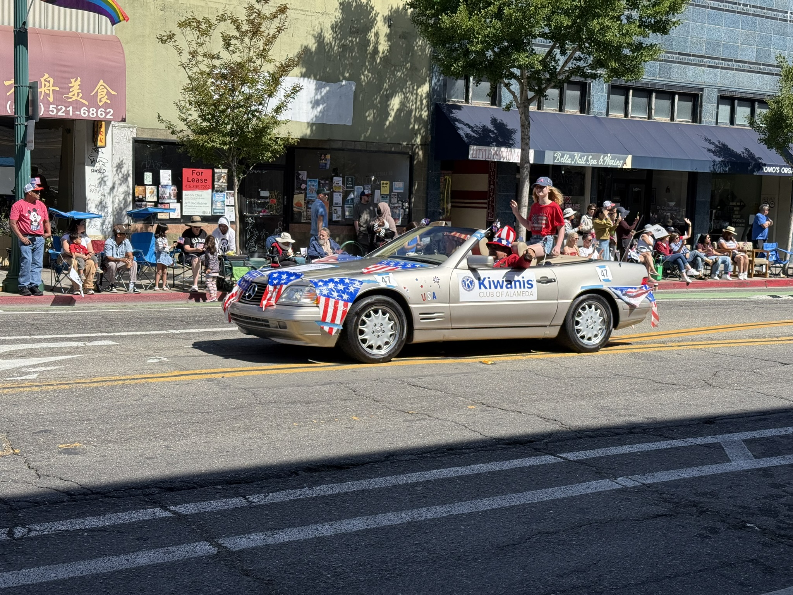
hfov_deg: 39.7
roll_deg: -1.5
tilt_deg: -5.2
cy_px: 298
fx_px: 1100
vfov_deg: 30.3
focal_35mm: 48
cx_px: 396
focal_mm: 6.76
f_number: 1.78
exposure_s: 1/3378
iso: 64
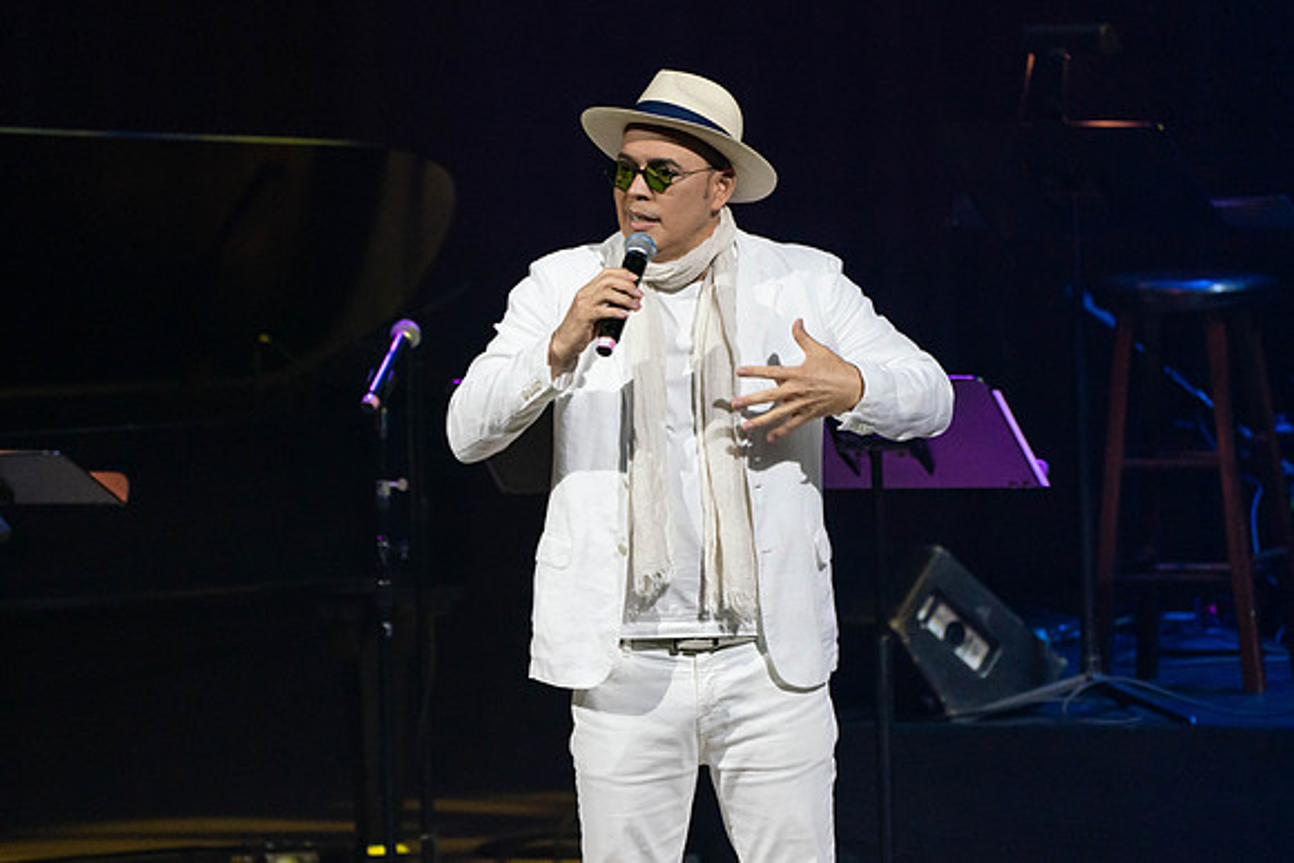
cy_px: 376
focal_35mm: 527
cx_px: 598
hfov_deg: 3.9
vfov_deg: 2.6
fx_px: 18962
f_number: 5.6
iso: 2500
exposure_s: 1/250
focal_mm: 400
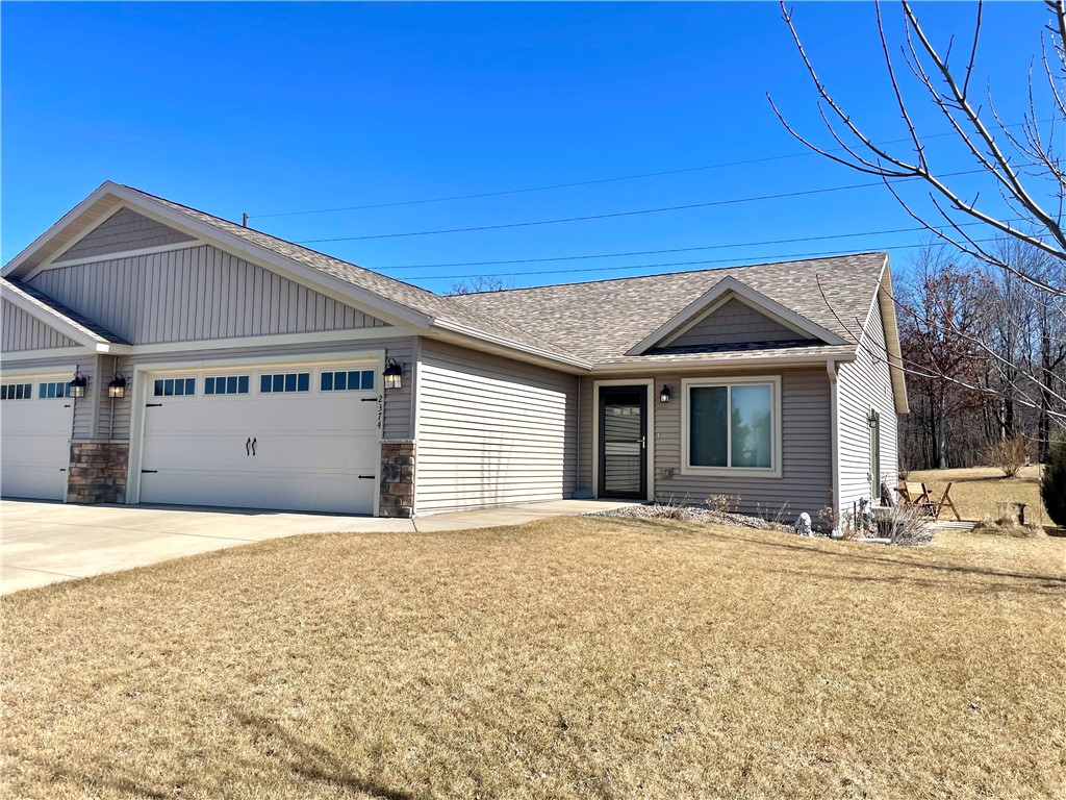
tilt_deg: +4.7
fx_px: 801
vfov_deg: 53.1
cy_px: 400
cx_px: 533
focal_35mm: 26
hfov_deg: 67.3
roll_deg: -0.7
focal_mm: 4.2
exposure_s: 1/3731
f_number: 1.6
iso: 32
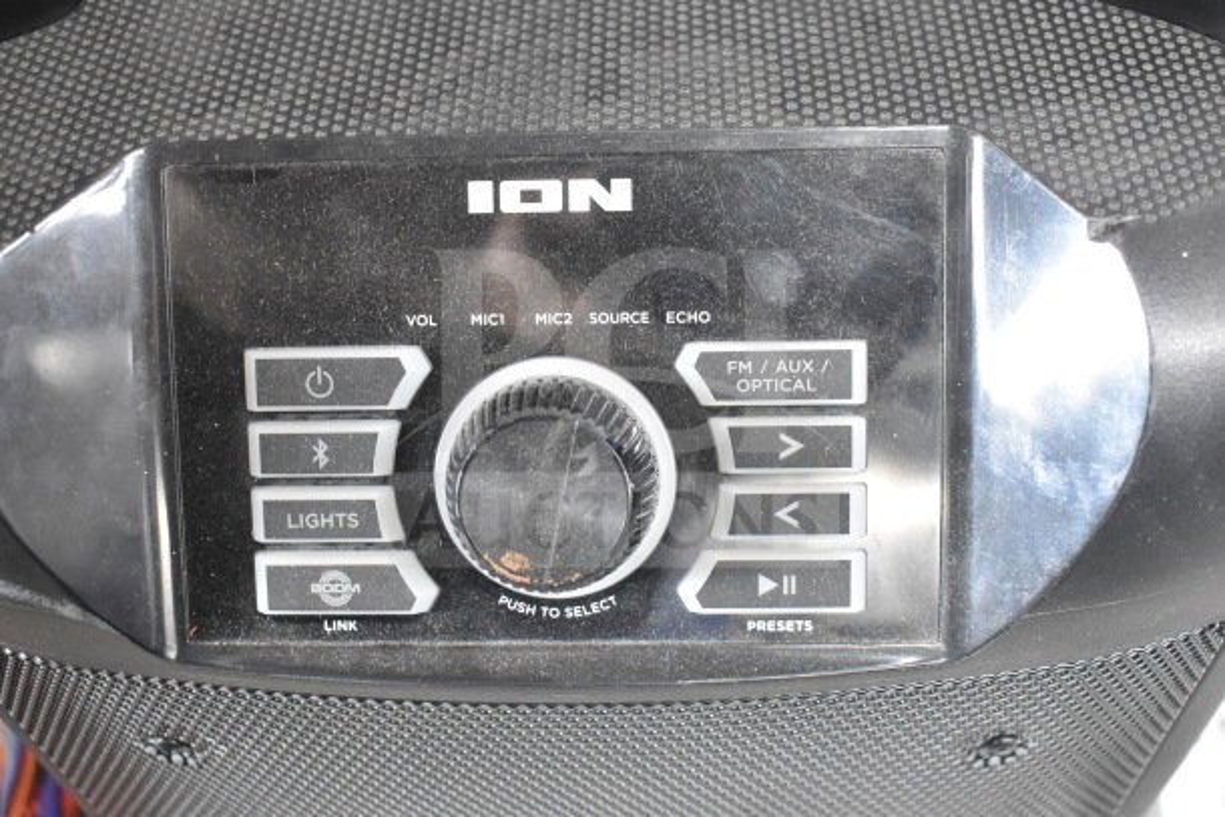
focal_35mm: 40
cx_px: 612
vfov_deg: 33.0
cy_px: 408
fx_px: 1378
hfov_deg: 47.9
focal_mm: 27
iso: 5600
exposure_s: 1/40
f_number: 4
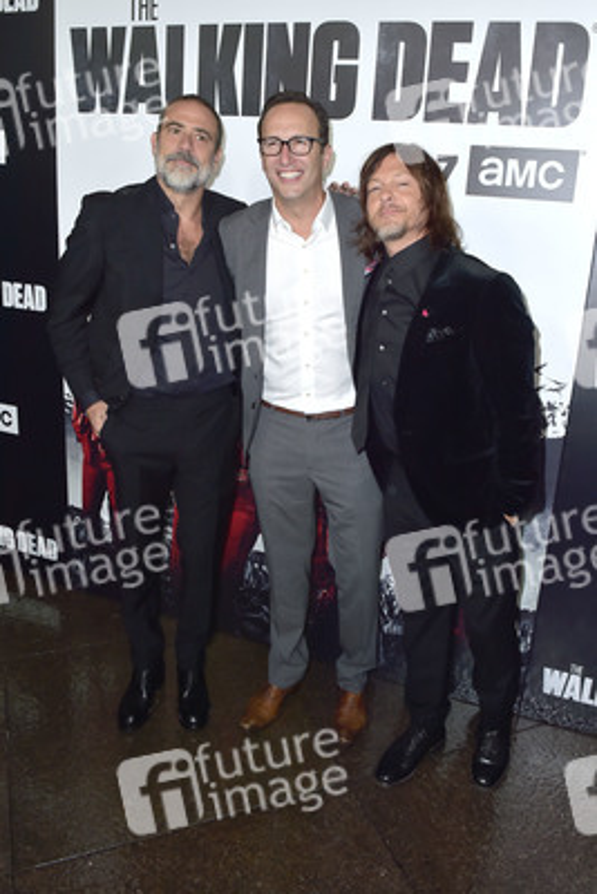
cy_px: 447
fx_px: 596
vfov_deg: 73.7
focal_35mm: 24
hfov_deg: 53.2
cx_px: 298
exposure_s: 1/200
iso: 400
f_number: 5.6
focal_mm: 24
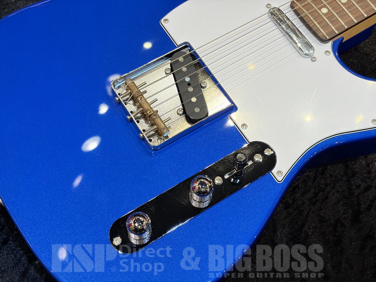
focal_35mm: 52
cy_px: 141
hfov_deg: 36.8
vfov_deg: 28.0
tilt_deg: -63.3
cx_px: 188
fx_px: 565
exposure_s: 1/40
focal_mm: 5.96
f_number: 1.6
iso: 160
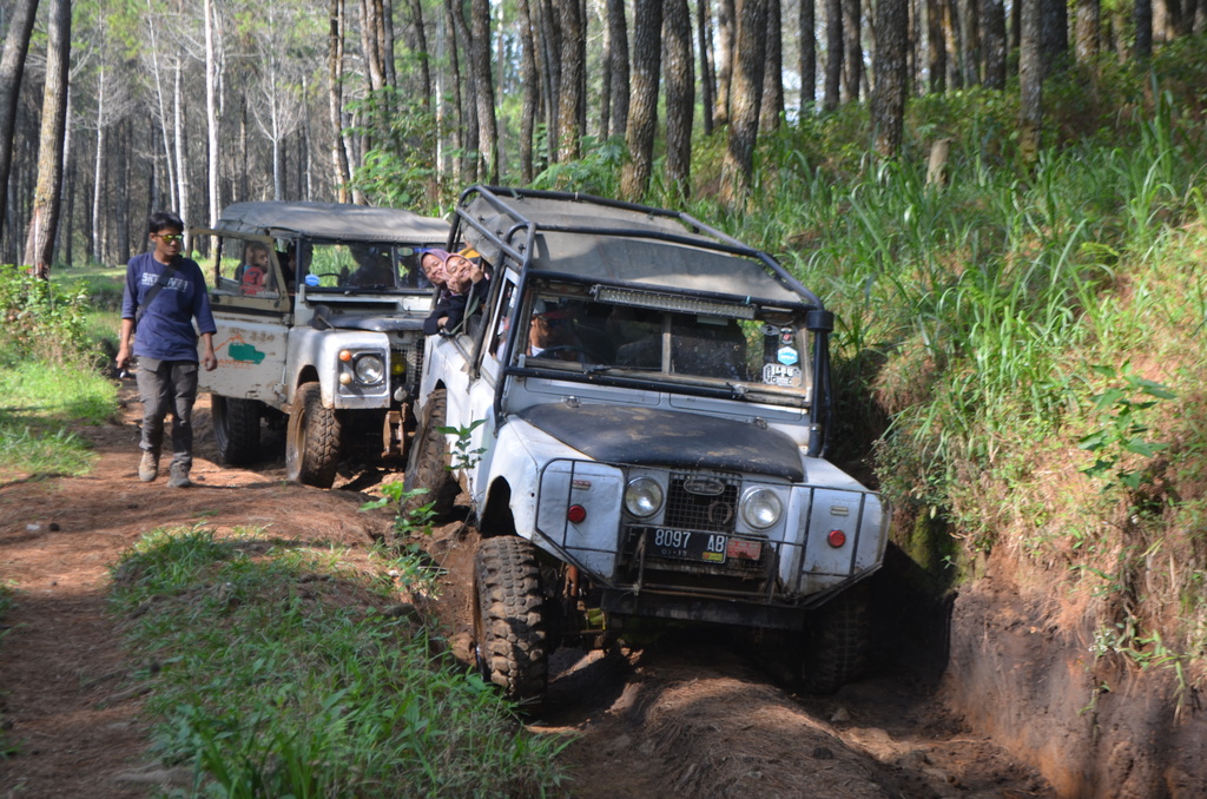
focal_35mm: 69
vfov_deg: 19.6
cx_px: 604
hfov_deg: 29.3
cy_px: 400
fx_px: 2308
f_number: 5.6
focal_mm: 46
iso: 200
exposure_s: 1/125
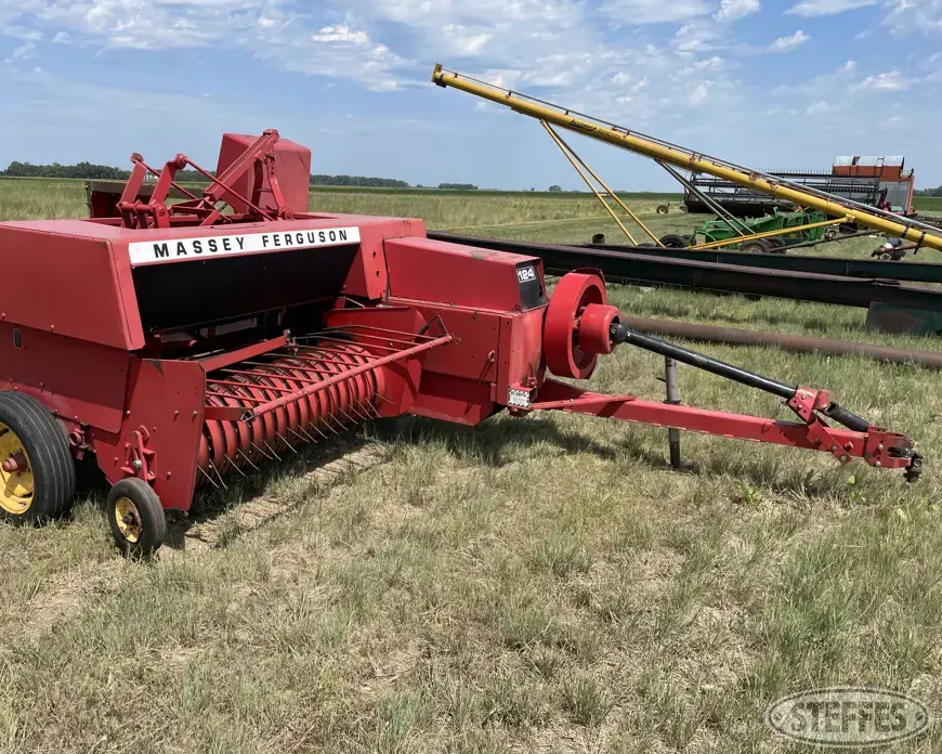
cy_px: 370
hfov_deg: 62.1
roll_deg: -0.4
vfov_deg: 51.5
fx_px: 781
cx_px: 436
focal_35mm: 28
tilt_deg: -10.6
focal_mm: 4.2
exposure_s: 1/3610
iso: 32
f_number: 1.6
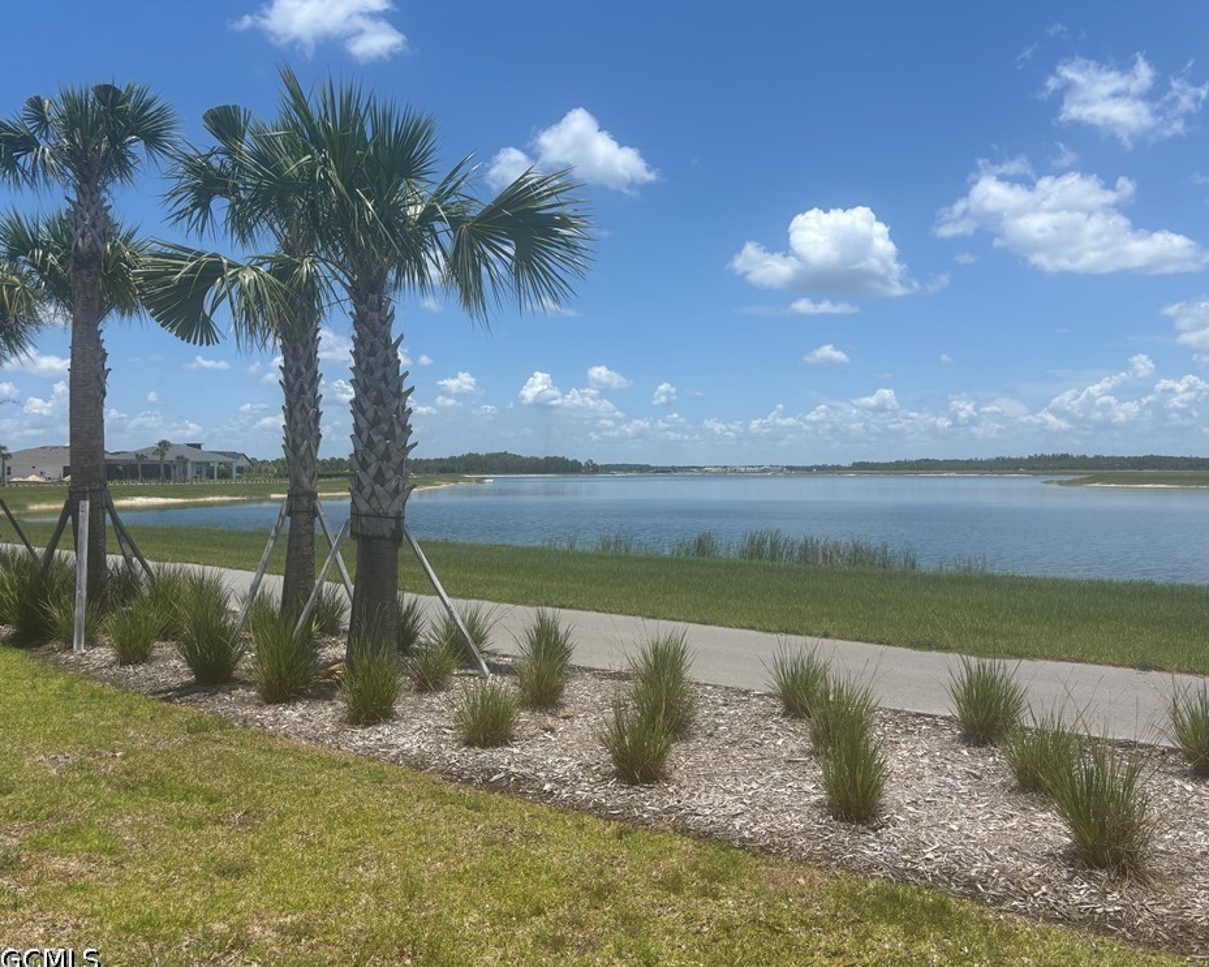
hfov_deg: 62.2
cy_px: 481
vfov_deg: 51.5
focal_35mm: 28
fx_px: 1002
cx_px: 644
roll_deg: +0.3
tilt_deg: +0.4
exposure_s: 1/4630
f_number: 1.6
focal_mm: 5.96
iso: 50
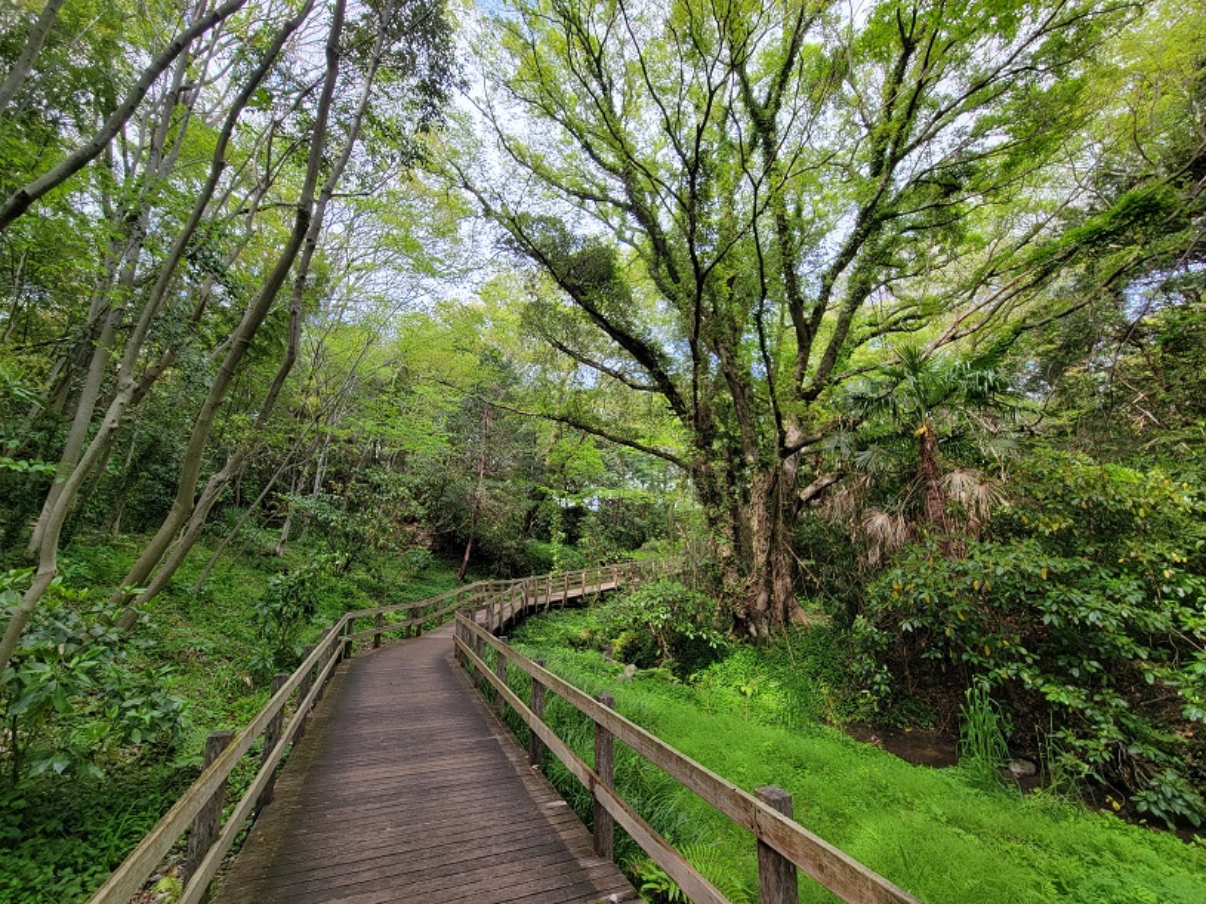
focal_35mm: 13
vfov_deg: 89.9
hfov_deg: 106.2
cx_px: 603
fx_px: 453
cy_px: 452
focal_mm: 2.2
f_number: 2.2
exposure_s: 1/225
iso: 50
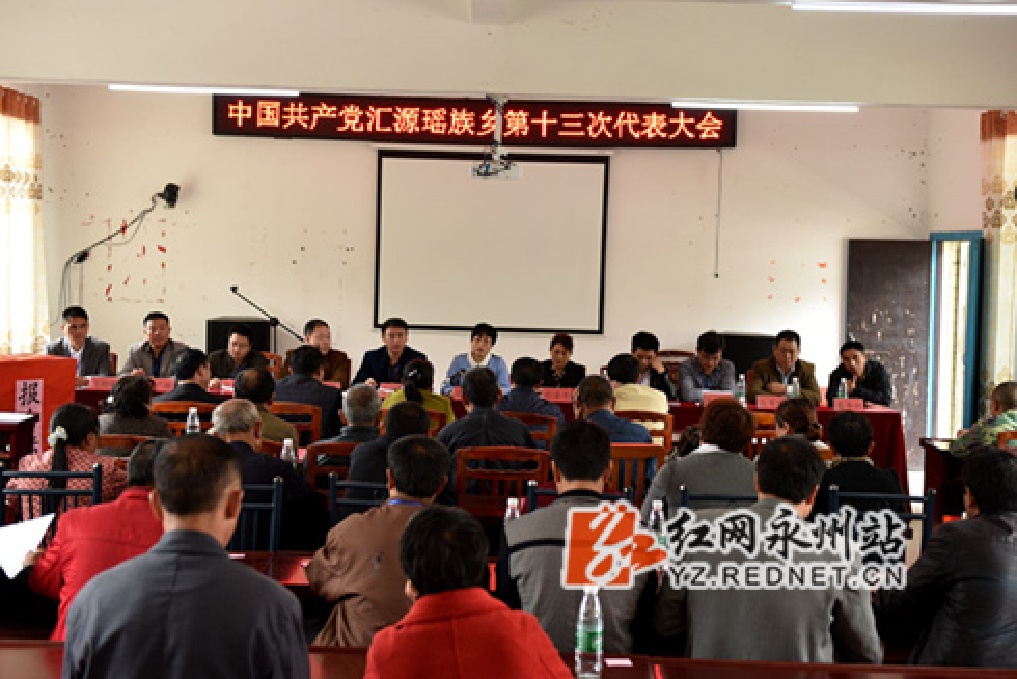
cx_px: 523
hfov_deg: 40.3
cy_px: 295
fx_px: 1385
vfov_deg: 27.5
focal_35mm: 49
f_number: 3.2
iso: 320
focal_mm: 40
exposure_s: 1/50
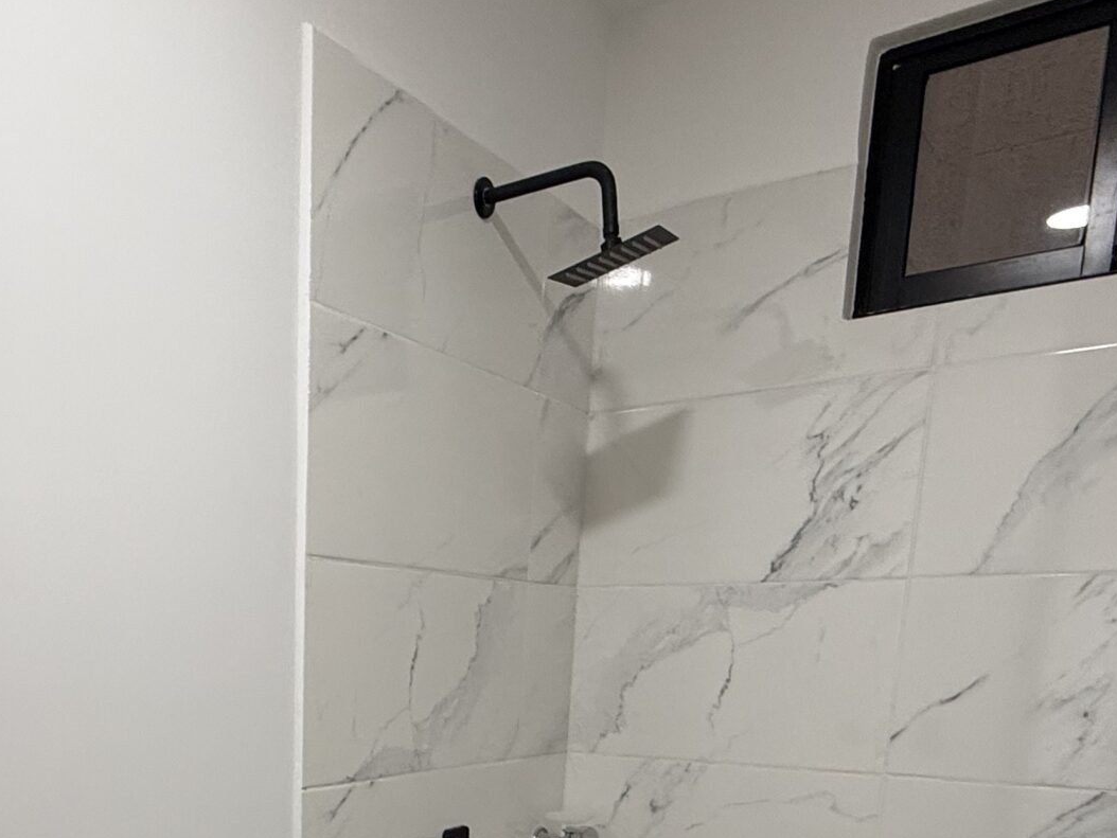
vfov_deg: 36.6
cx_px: 299
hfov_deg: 51.9
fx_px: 1097
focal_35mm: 34
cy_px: 875
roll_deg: -0.9
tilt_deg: -11.2
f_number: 2.2
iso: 200
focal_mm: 2.22
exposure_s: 1/60
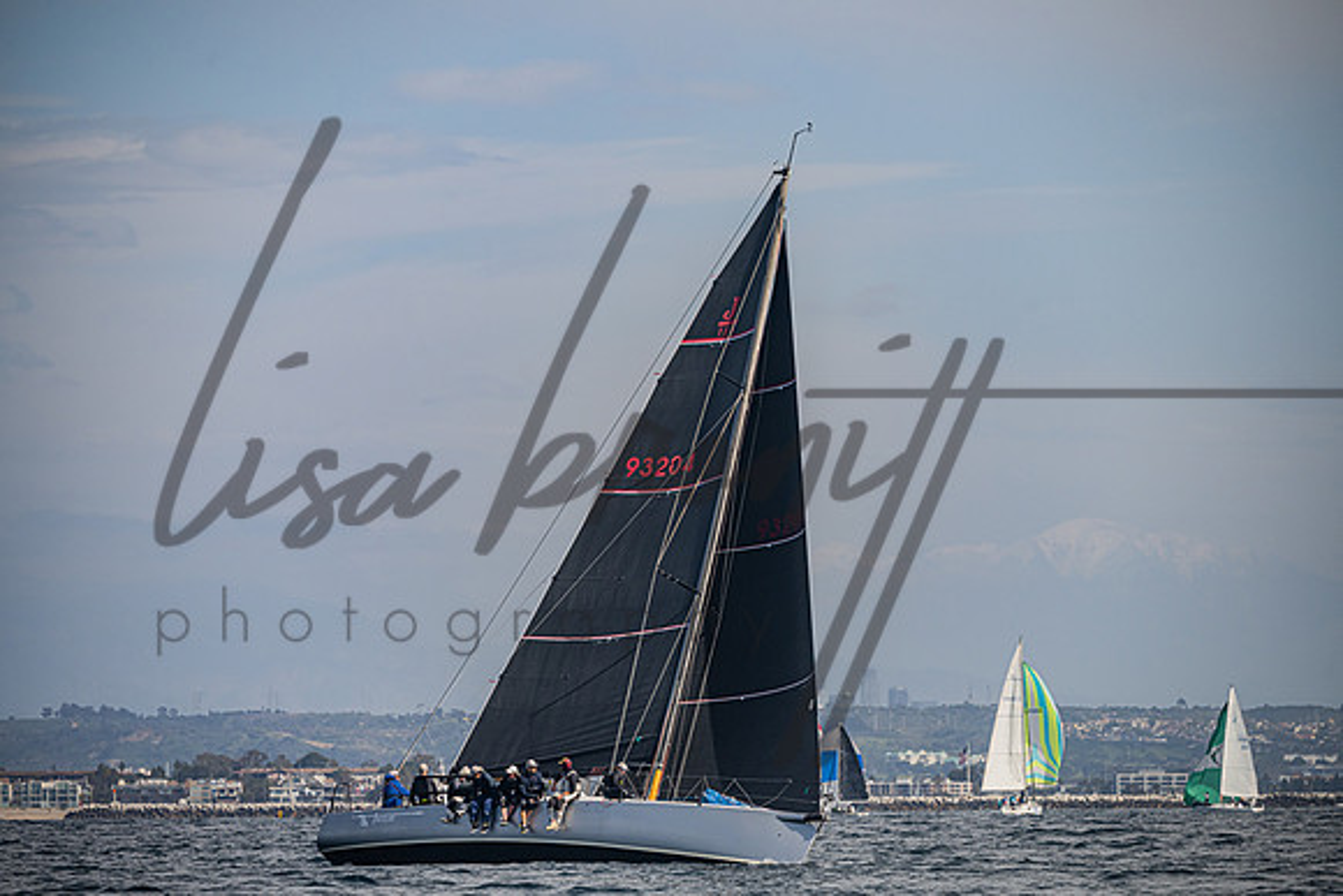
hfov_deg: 8.2
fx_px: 9328
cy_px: 448
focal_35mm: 250
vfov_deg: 5.5
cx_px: 672
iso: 320
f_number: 6.3
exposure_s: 1/4000
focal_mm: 250
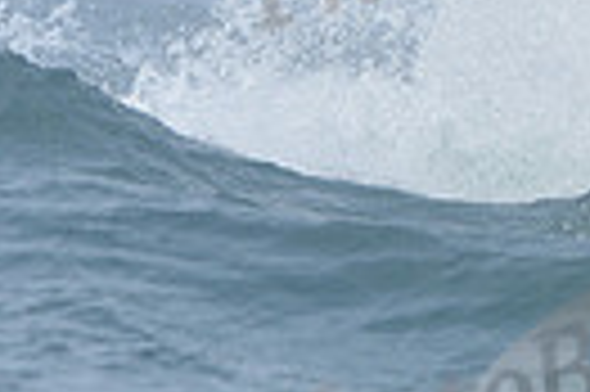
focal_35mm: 731
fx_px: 11965
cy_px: 83
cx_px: 1121
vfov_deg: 1.9
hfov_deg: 2.8
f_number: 9
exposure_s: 1/800
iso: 320
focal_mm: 165
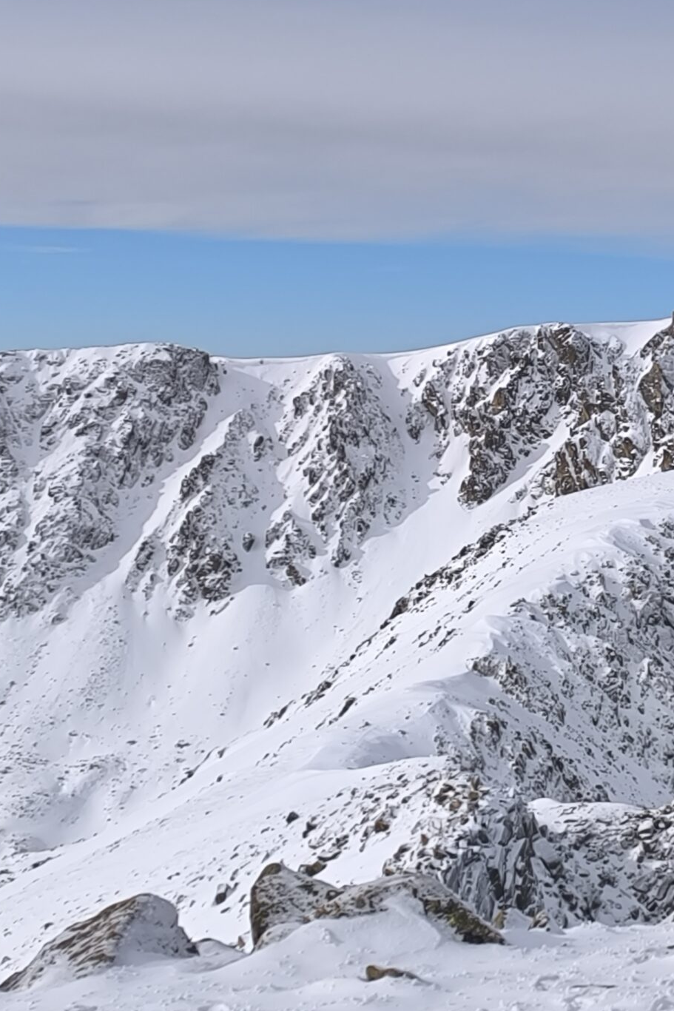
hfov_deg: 16.8
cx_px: 900
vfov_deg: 26.6
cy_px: 403
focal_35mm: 76
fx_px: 2134
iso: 50
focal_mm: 6.14
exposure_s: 1/1199
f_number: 1.65
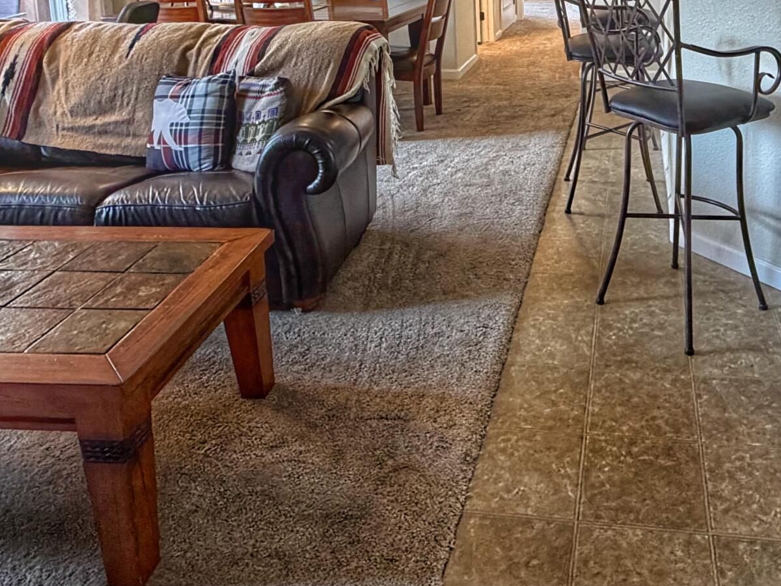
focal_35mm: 35
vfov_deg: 37.2
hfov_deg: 51.3
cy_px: 26
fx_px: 790
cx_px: 540
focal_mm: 2.22
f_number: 2.2
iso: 320
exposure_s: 1/60
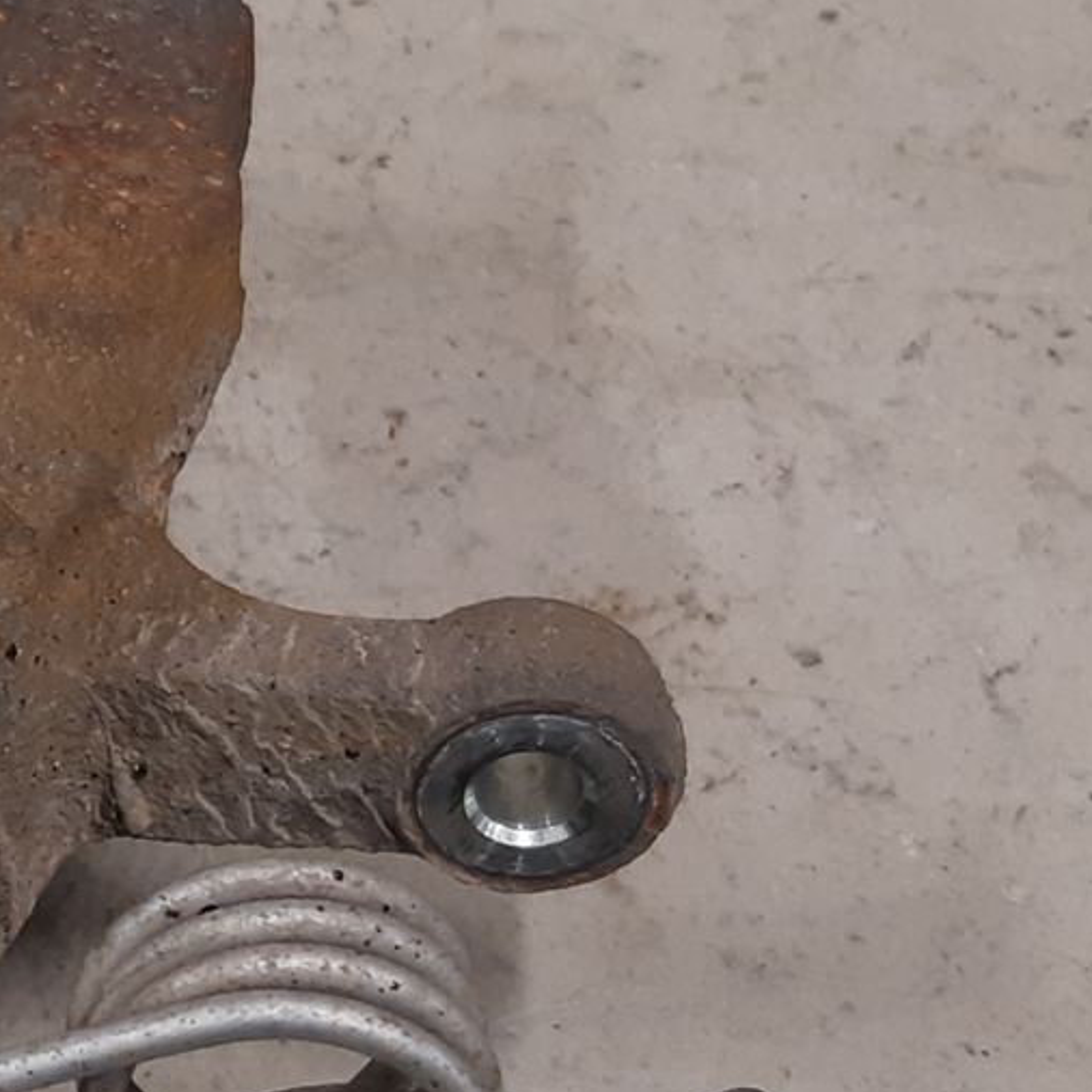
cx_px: -347
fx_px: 3319
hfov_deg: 17.5
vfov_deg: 18.7
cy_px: 483
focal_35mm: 93
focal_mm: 3.93
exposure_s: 1/50
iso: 125
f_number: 1.7
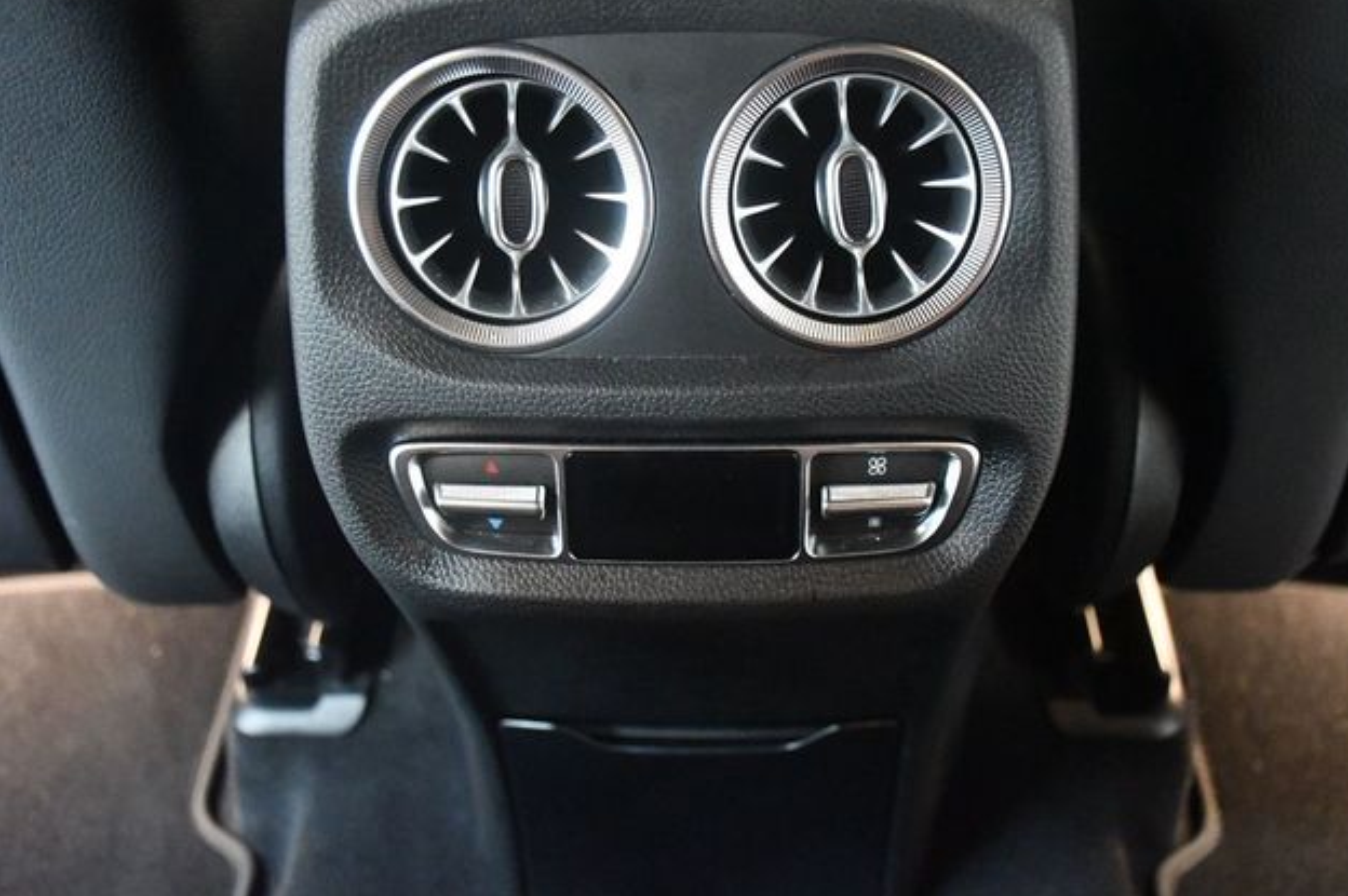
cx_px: 689
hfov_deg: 48.5
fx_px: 1497
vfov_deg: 33.3
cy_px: 445
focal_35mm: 40
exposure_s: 1/40
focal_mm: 26
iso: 12800
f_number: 3.8
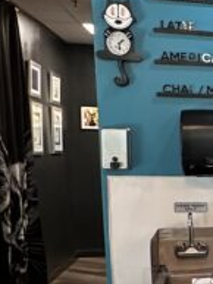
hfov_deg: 15.3
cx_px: 444
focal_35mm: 74
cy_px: 217
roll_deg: -0.9
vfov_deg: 26.0
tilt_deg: -6.4
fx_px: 608
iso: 320
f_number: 2.2
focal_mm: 2.22
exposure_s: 1/60
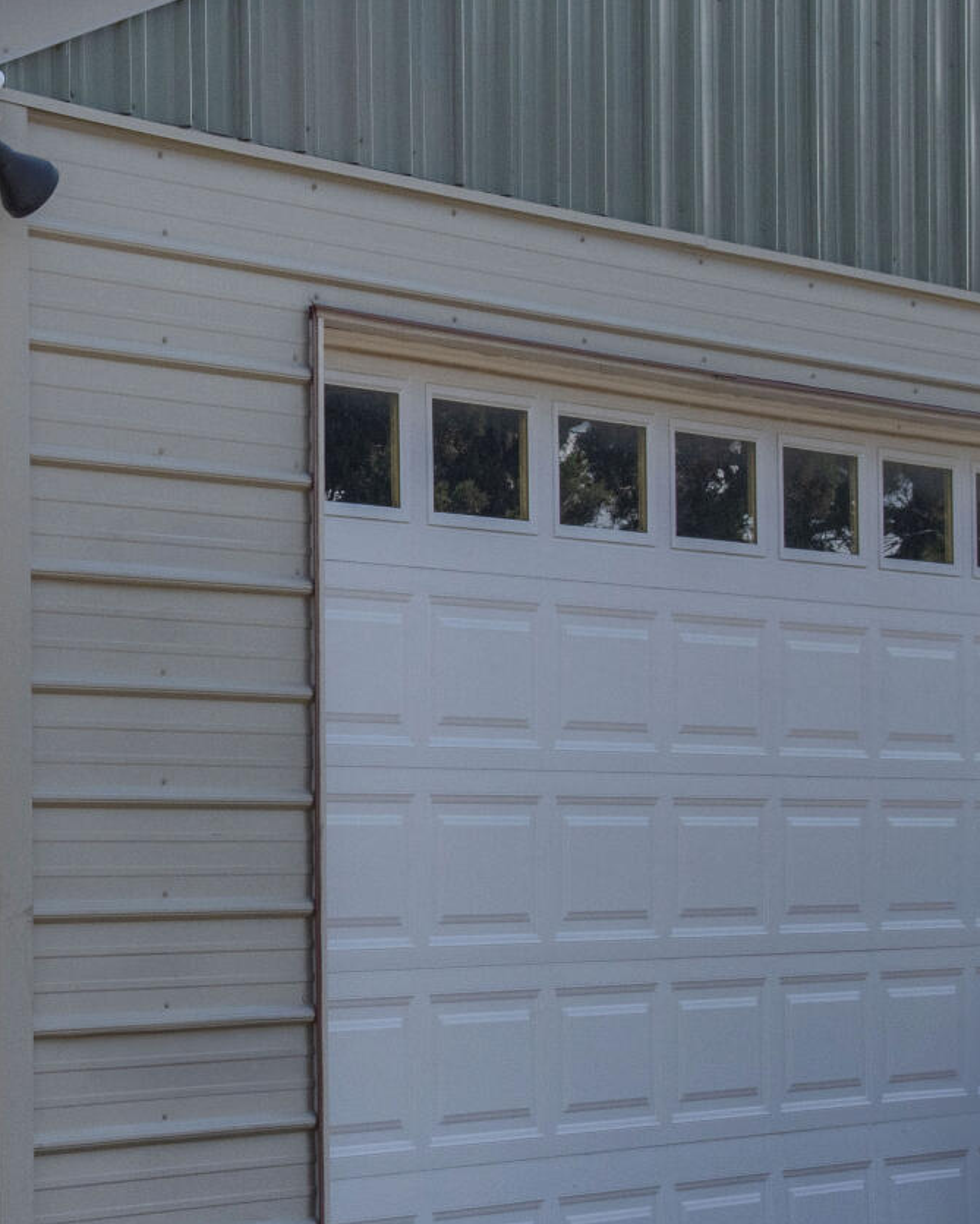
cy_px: 583
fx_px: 4640
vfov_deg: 15.0
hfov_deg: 11.8
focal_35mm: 128
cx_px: -160
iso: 200
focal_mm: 38
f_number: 11
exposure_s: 1/500
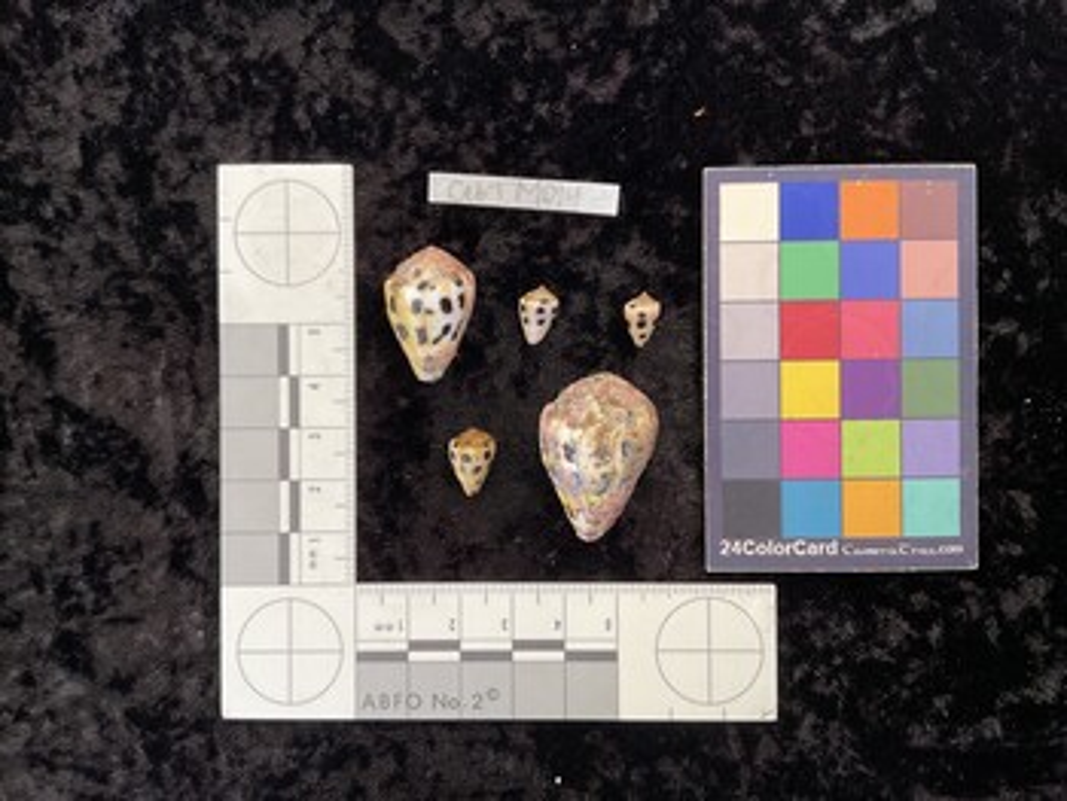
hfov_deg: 61.6
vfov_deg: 48.3
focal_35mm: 29
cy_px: 400
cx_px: 534
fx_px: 895
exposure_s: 1/50
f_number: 1.8
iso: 50
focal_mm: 3
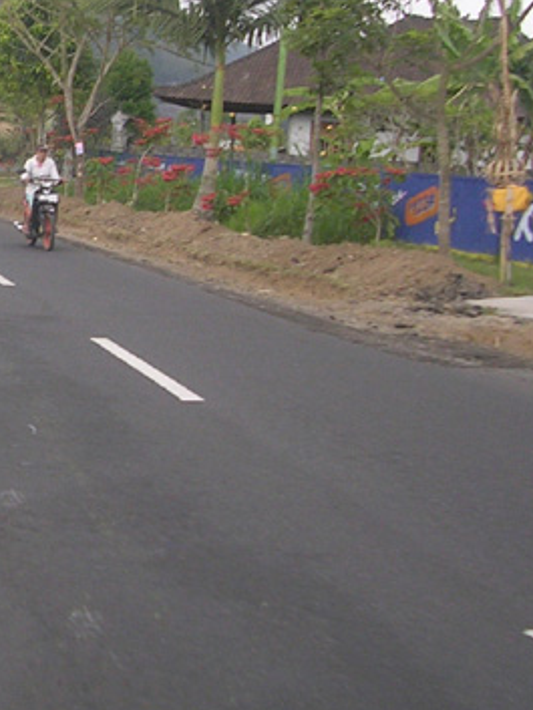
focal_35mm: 86
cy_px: 276
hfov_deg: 16.2
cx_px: -183
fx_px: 1765
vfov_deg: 22.7
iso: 50
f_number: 2.8
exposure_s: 1/290
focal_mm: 5.8
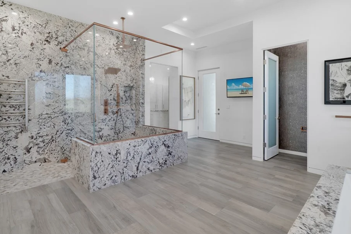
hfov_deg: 89.9
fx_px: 176
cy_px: 112
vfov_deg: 67.4
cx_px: 167
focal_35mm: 18
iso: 500
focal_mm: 16
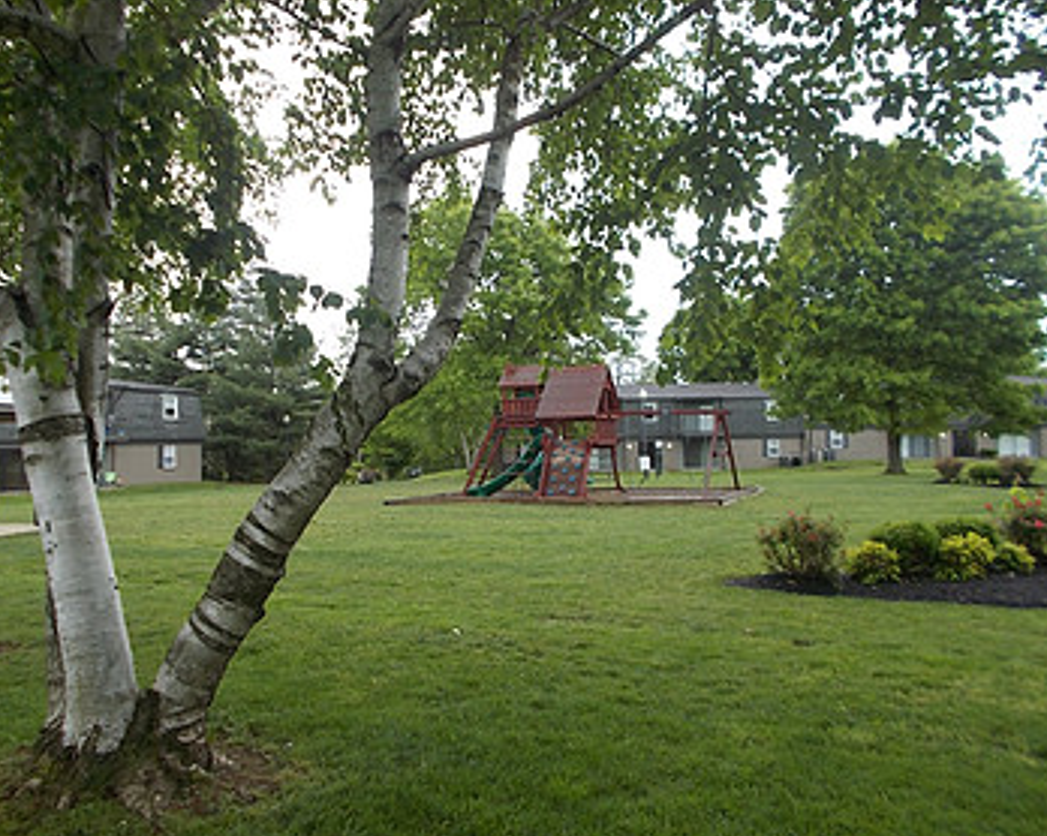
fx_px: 867
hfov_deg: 62.2
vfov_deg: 51.5
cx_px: 490
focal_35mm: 28
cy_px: 424
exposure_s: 1/60
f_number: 3.2
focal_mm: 4.6
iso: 80
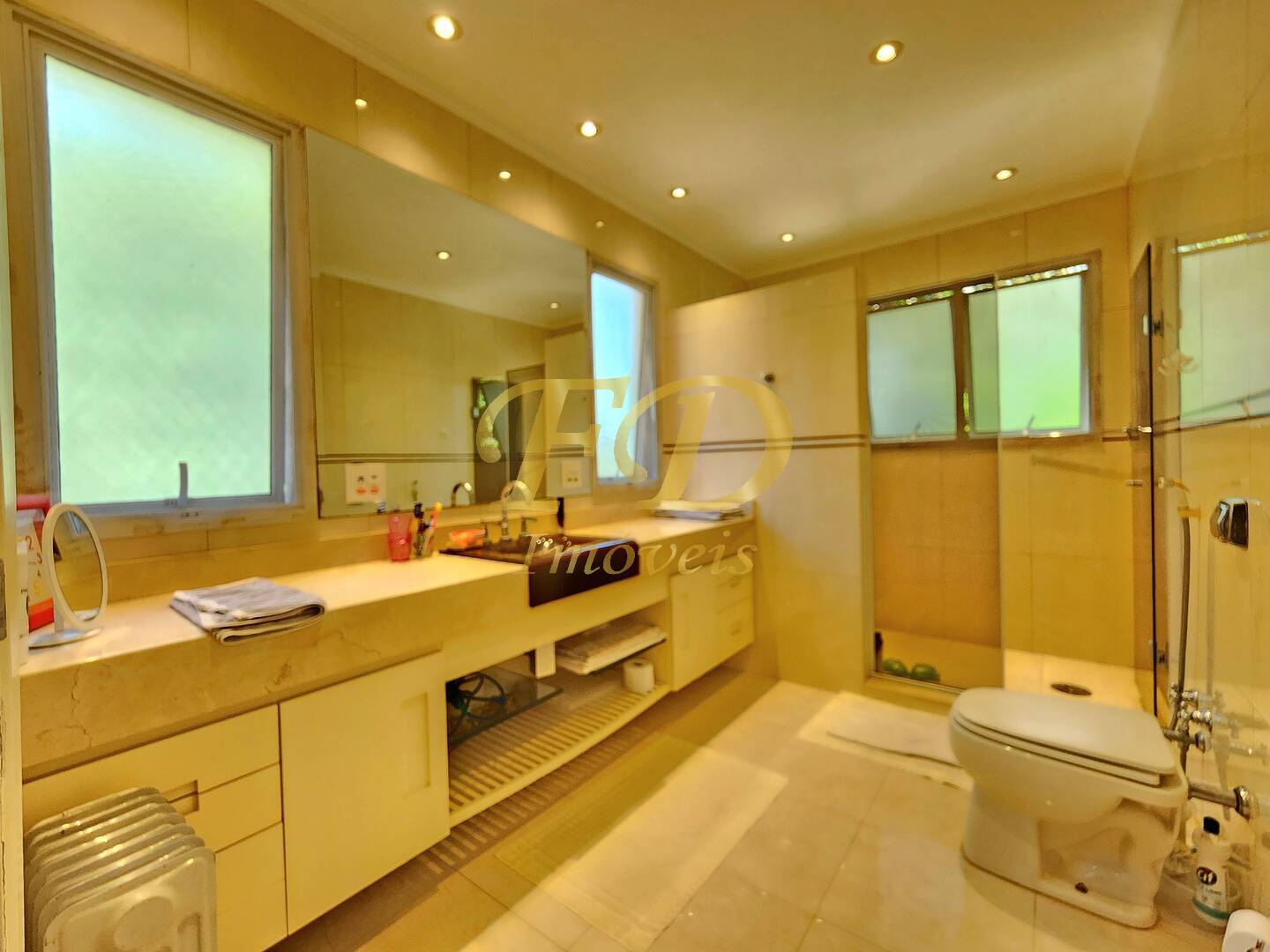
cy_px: 476
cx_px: 635
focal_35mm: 13
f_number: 2.2
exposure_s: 1/60.2
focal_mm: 2.2
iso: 250
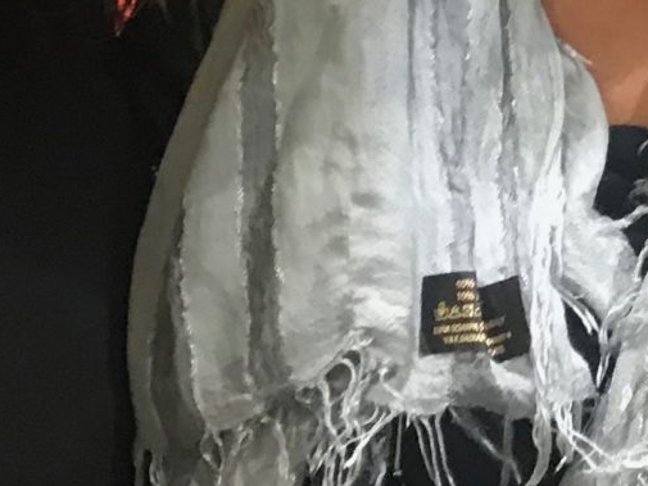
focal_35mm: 142
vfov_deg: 10.0
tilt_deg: +0.8
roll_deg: -5.2
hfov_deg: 13.6
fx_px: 2659
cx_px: 734
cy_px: -339
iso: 100
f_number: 1.8
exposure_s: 1/11
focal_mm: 3.99
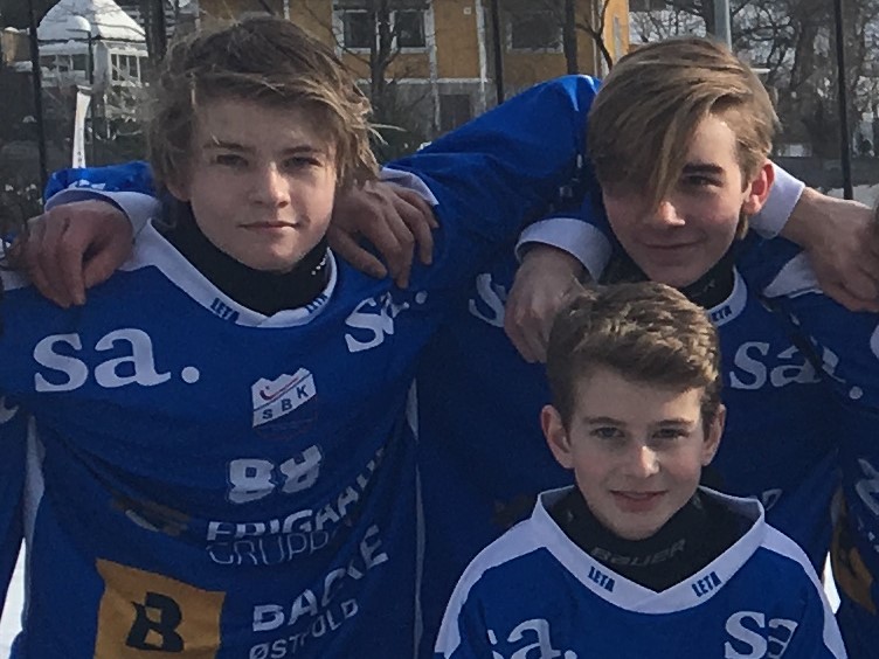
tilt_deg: -4.8
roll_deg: +1.8
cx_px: 440
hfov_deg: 61.7
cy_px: 330
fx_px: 736
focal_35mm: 29
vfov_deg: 48.2
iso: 25
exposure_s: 1/1538
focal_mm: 4.15
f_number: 2.2
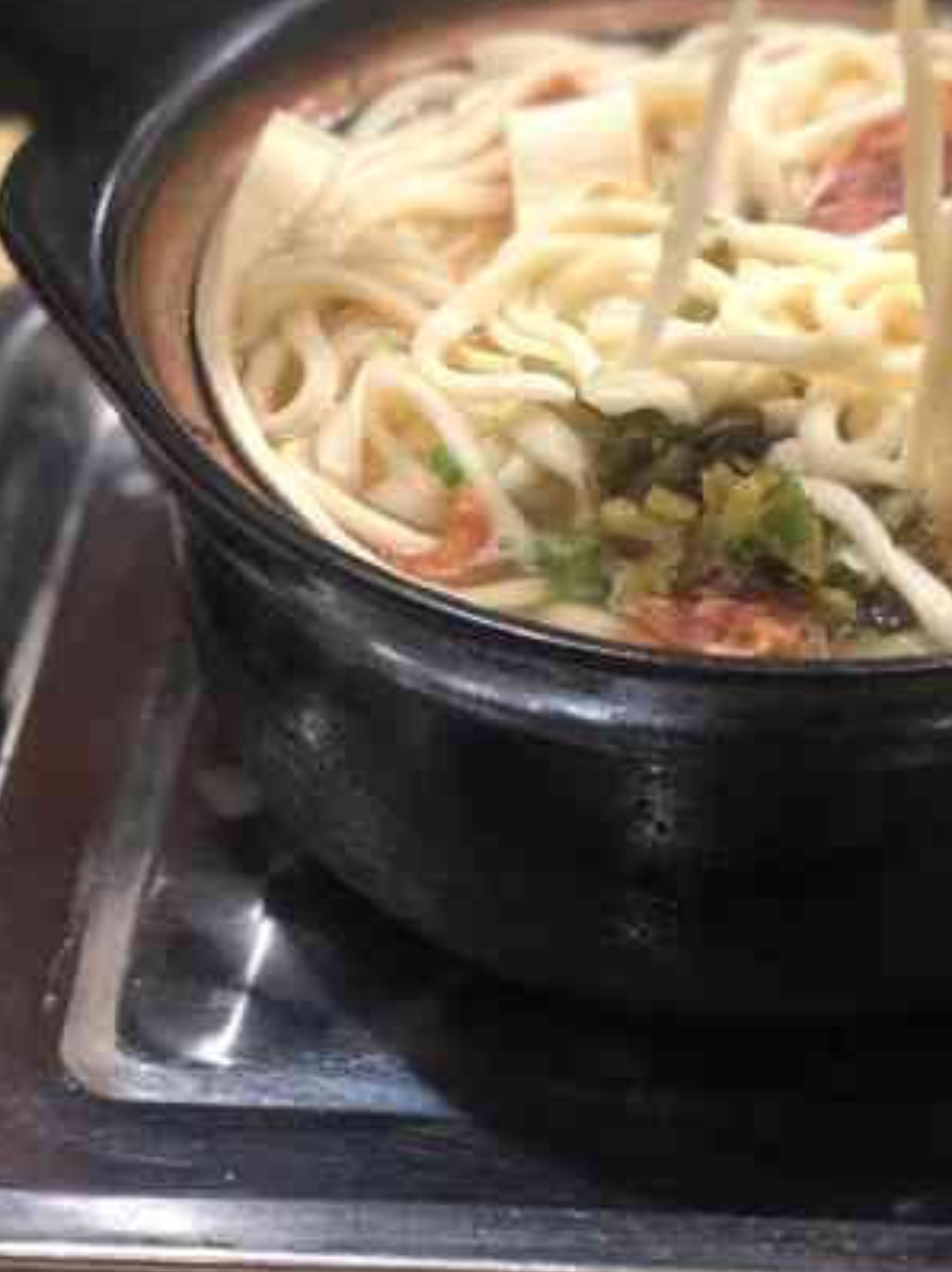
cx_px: 748
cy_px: 241
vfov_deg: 16.0
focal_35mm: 122
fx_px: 4478
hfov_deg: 12.1
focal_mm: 6
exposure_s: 1/15
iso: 160
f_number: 2.4
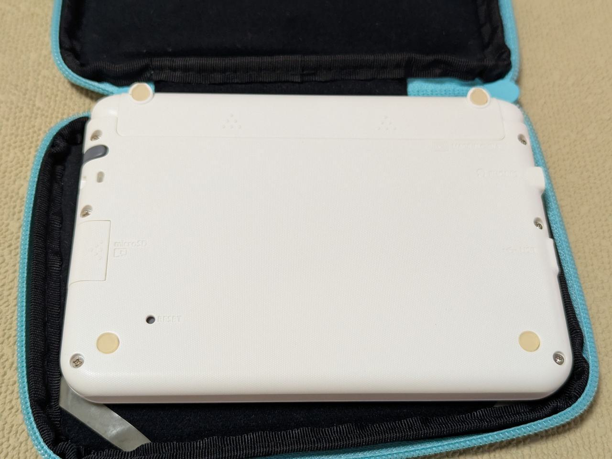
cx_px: 306
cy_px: 230
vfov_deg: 30.3
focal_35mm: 48
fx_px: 849
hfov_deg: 39.7
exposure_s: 1/39.8
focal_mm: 6.81
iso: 164
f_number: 1.85
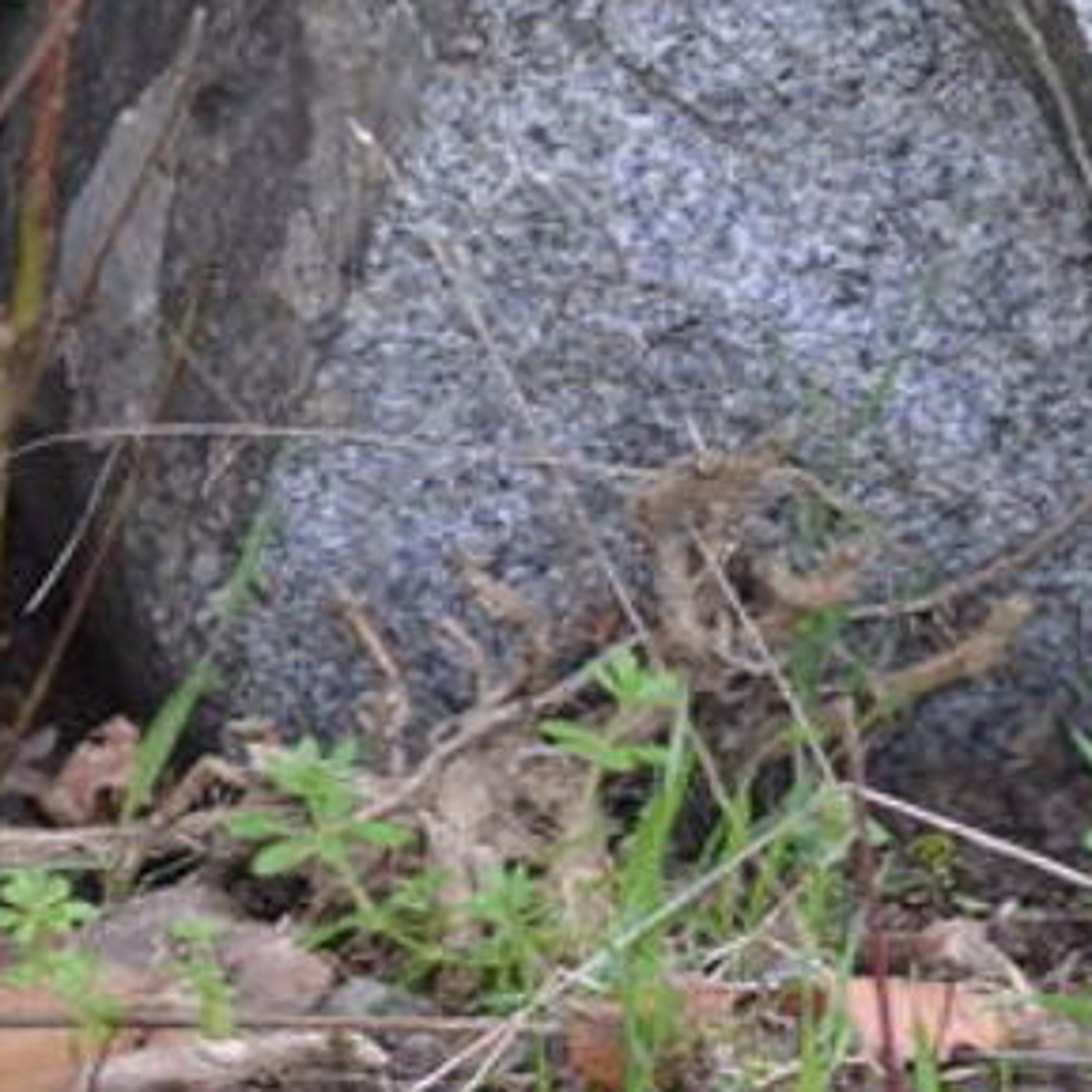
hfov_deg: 5.8
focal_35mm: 299
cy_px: -867
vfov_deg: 5.8
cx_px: 1213
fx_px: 10679
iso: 250
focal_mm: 45
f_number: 5.6
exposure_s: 1/125
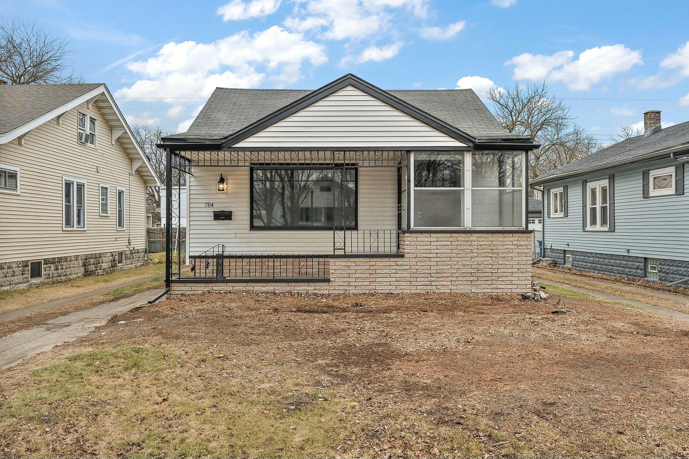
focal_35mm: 31
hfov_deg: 60.3
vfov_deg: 42.3
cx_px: 344
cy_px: 230
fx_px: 593
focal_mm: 20.8
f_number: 8
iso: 800
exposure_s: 1/60
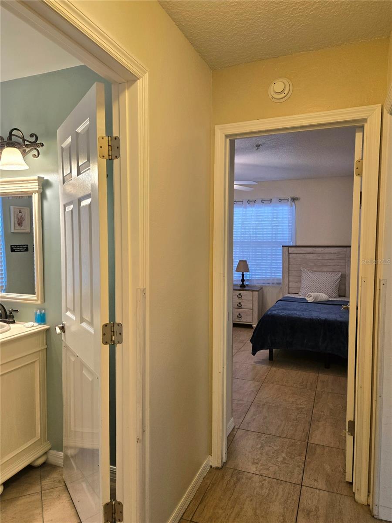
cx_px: 196
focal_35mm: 23
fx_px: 347
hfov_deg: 58.9
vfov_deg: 73.9
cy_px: 262
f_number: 1.8
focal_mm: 5.4
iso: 125
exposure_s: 1/120
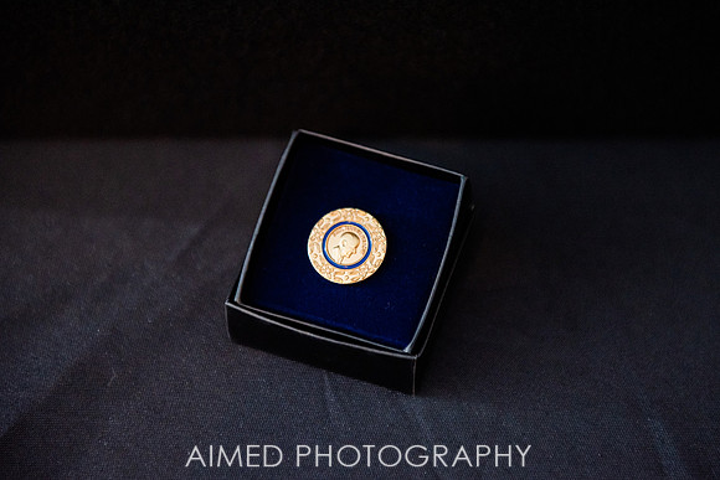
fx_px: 1514
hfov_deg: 26.7
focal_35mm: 76
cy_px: 240
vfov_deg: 18.0
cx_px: 388
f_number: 2.8
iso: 1600
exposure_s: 1/125
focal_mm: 70
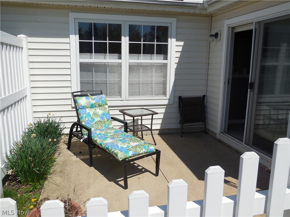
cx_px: 145
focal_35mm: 30
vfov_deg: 46.8
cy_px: 108
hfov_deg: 60.0
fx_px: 251
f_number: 6.5
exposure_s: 1/640
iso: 125
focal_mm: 5.3
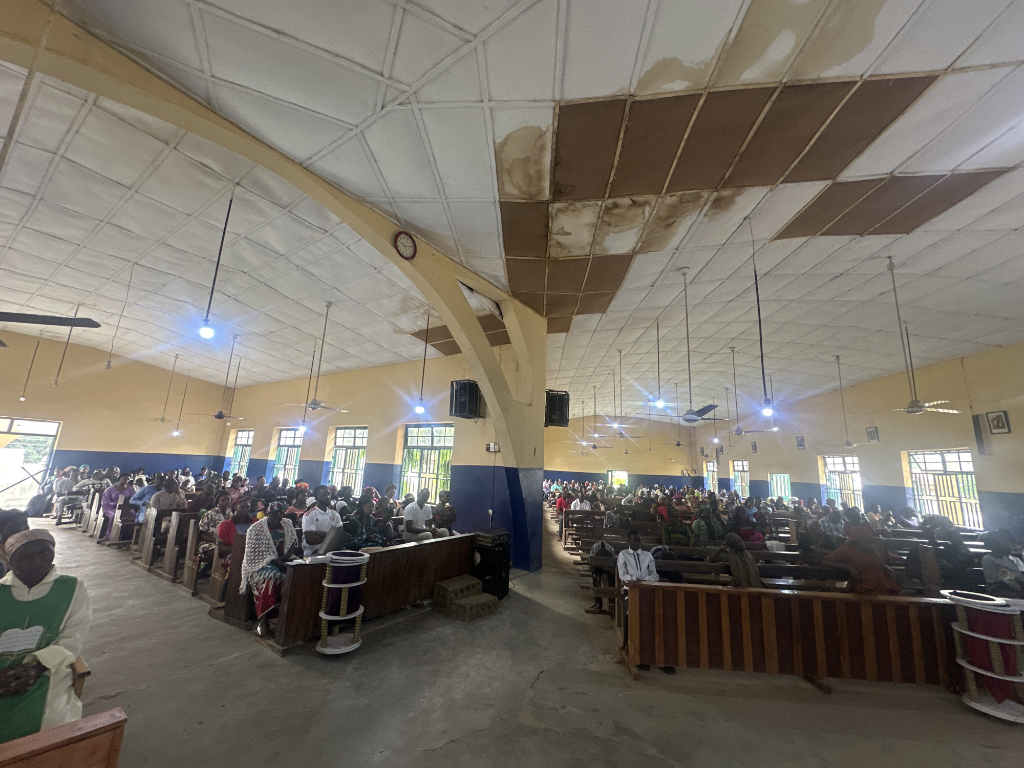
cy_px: 384
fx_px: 414
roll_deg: -3.0
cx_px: 512
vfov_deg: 85.7
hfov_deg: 102.1
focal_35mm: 14
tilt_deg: +12.2
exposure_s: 1/59
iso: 250
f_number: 2.2
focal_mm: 2.22
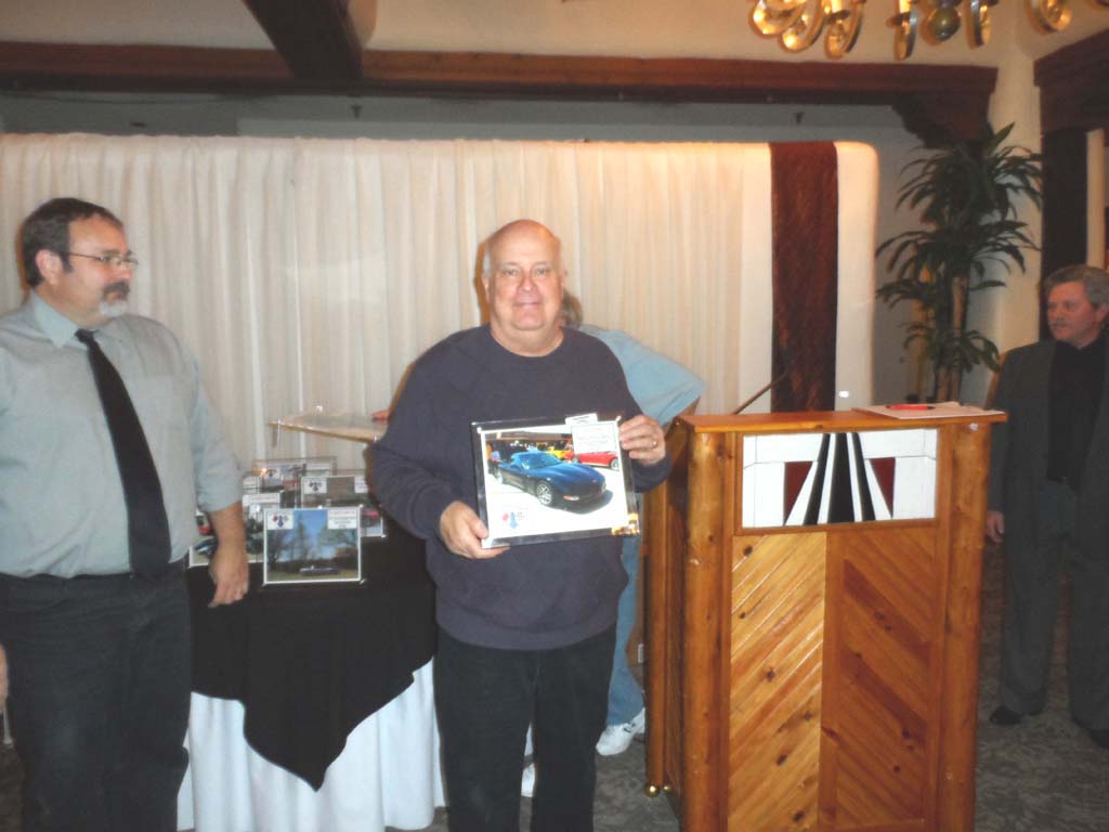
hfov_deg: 71.6
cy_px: 416
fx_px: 769
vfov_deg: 56.8
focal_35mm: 24
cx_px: 554
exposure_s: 1/20
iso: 400
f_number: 3.2
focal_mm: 4
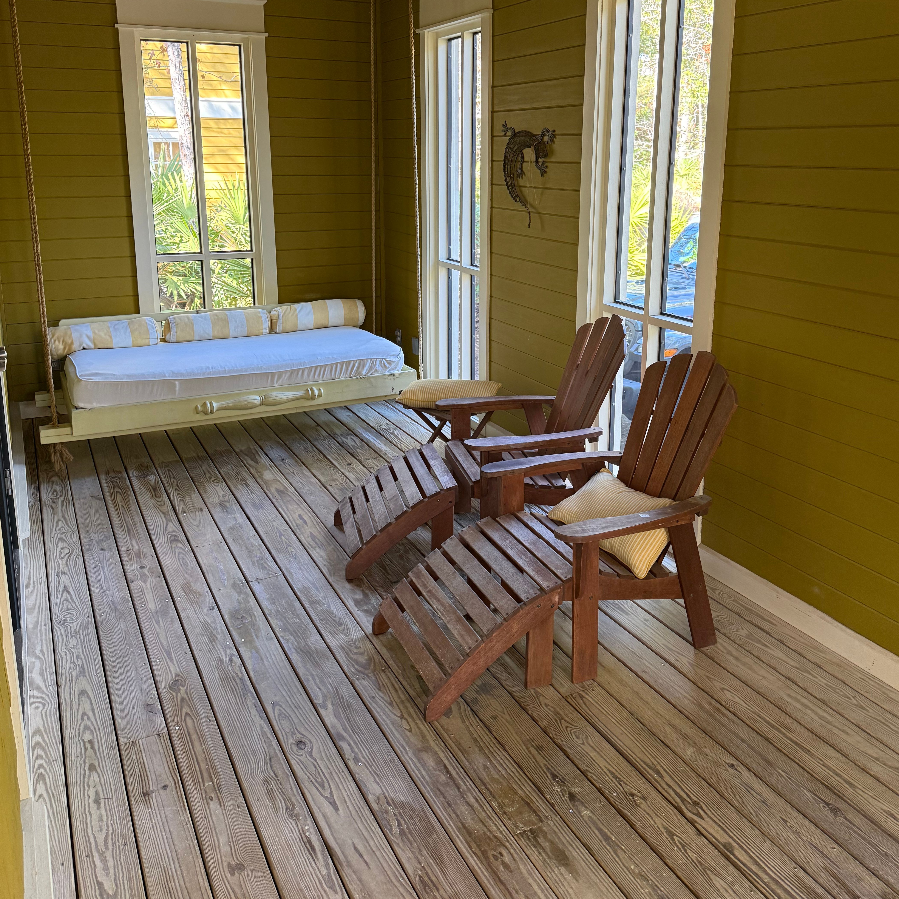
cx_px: 460
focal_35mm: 29
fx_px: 852
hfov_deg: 55.6
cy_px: 327
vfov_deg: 54.9
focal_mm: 6.76
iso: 250
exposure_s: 1/60
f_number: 1.78
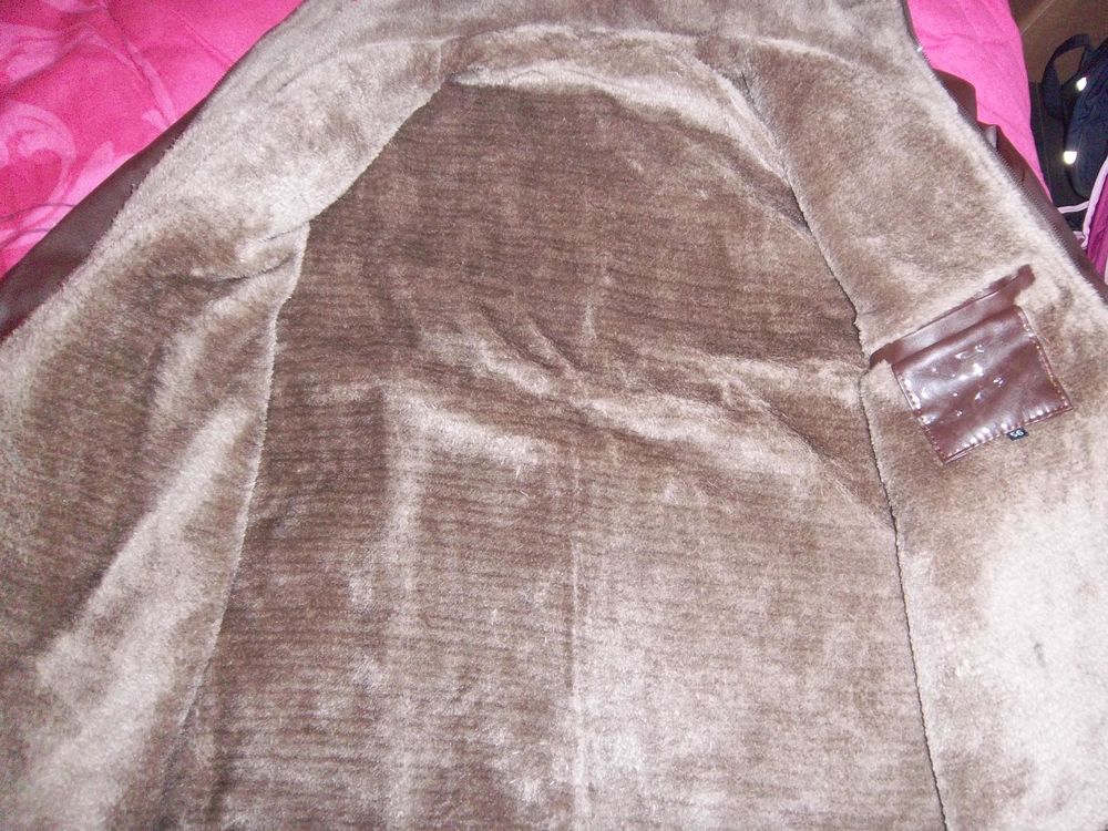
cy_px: 416
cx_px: 554
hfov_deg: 63.4
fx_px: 896
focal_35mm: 28
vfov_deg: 49.7
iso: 160
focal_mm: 5.1
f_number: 3.5
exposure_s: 1/64
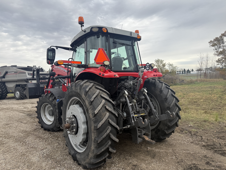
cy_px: 85
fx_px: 157
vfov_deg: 56.8
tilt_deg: -0.2
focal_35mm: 24
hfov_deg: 71.6
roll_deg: +2.1
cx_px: 113
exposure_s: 1/1493
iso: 80
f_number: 1.78
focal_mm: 6.76
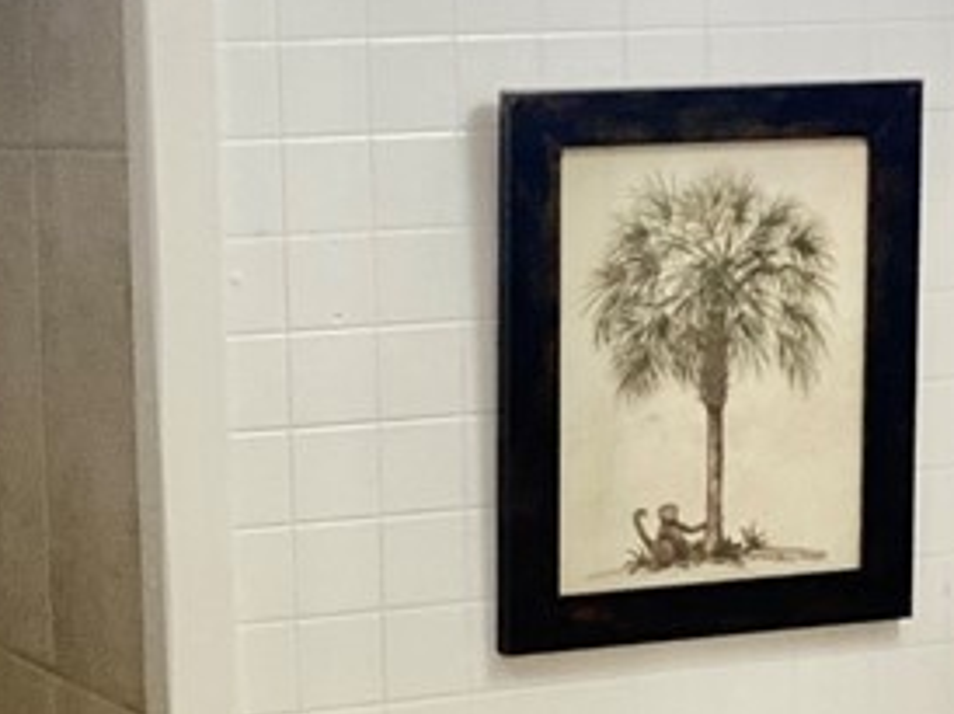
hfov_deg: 16.9
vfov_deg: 12.7
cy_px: 397
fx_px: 3194
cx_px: 226
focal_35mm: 116
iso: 64
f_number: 2.4
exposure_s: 1/50
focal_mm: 3.3
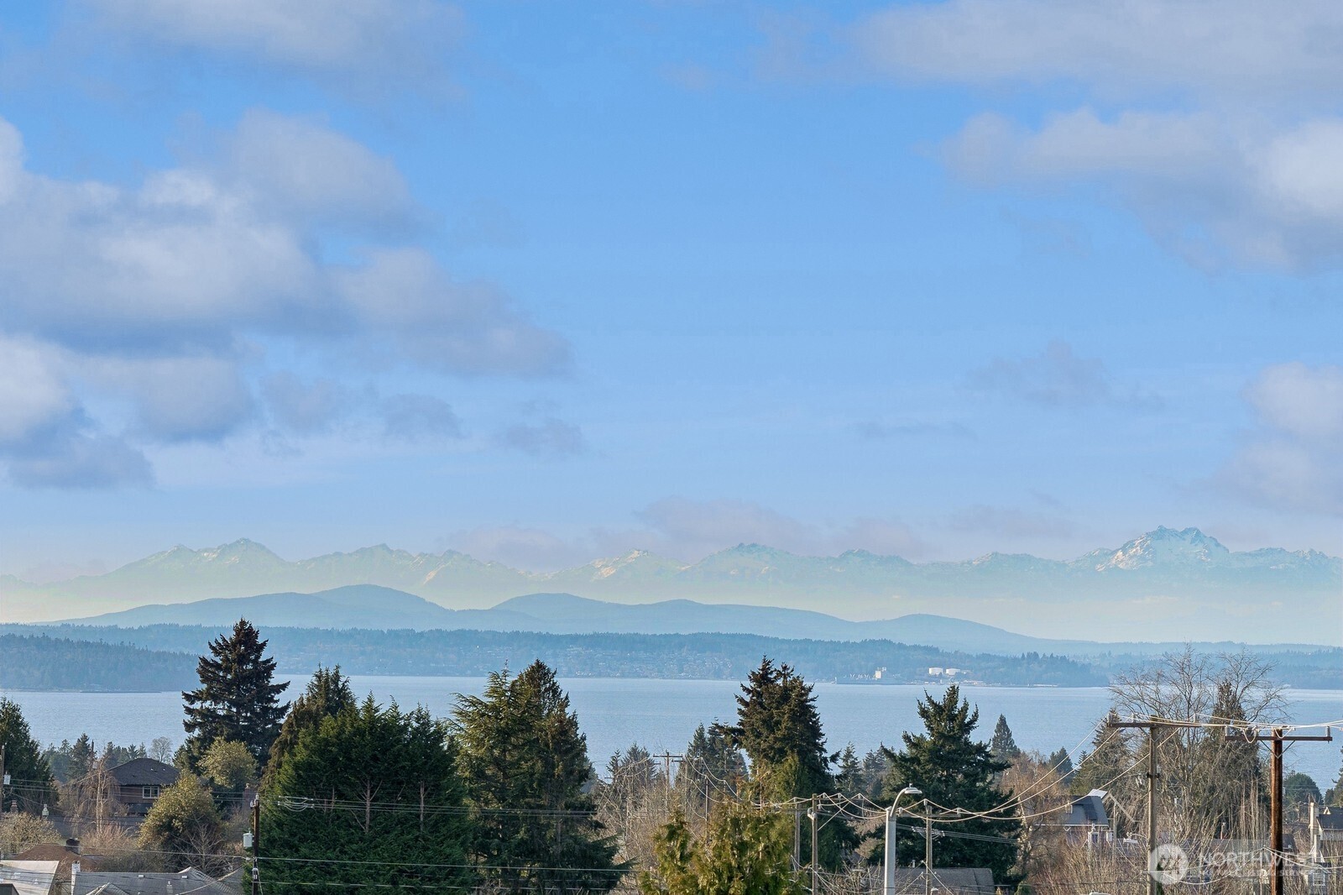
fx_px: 3916
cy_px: 448
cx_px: 672
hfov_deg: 19.5
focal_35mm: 105
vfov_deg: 13.0
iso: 200
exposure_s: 1/500
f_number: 8
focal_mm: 70
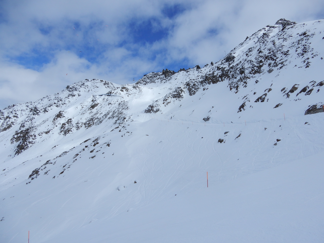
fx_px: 225
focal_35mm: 24
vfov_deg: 56.8
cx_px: 162
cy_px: 122
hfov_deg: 71.6
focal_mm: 4.3
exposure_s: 1/1600
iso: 80
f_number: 4.5
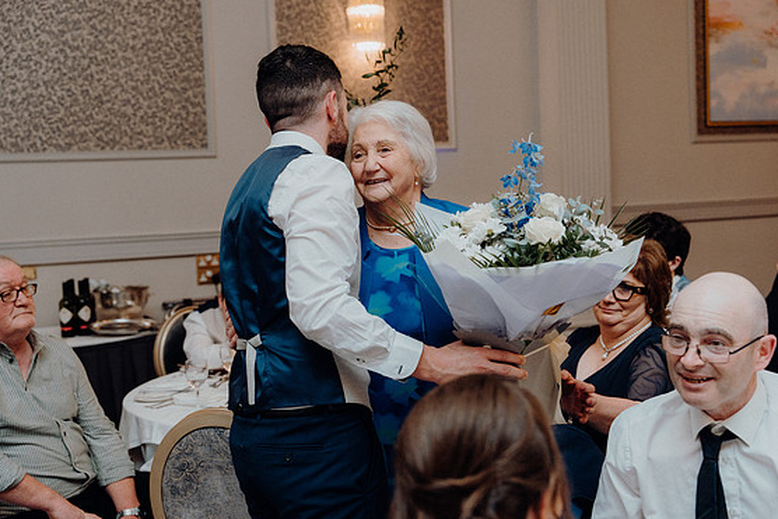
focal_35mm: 49
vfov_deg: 27.5
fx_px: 1059
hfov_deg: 40.3
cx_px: 399
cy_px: 254
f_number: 3.5
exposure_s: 1/160
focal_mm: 47
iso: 2500
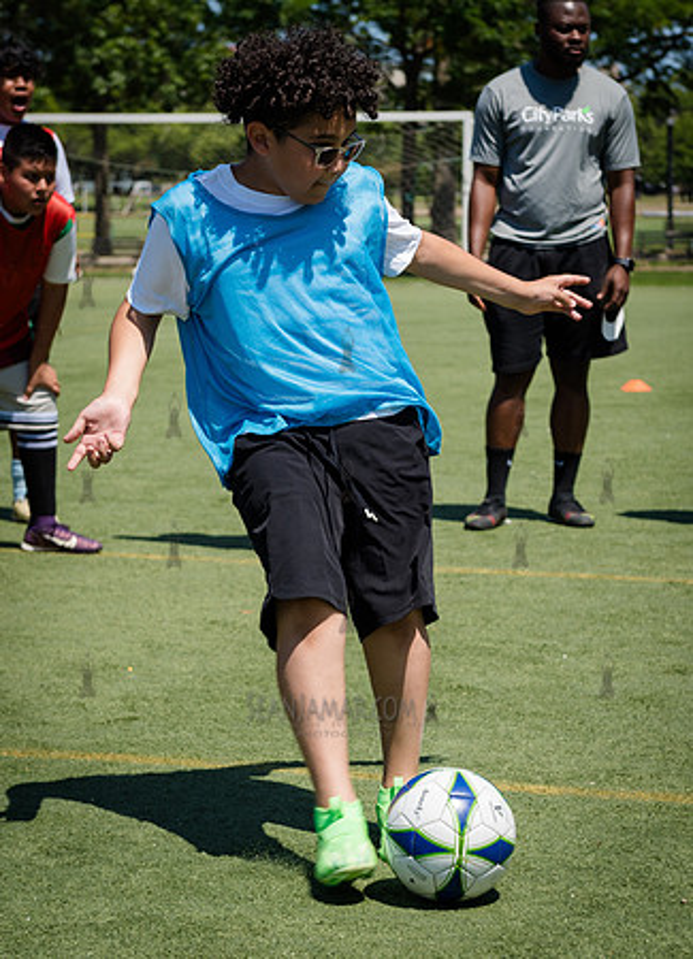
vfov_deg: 18.0
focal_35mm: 111
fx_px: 3034
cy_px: 520
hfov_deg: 13.0
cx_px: 379
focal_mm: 70
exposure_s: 1/1000
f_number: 5
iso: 200
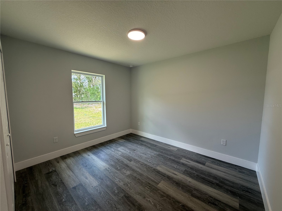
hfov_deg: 102.1
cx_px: 141
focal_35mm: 14
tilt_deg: -5.2
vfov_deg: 85.7
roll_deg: +0.1
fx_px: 114
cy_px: 106
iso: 64
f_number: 2.2
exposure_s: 1/100
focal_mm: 2.22
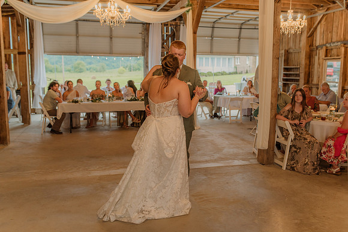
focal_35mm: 35
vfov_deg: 37.8
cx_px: 174
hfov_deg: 54.5
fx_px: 338
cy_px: 116
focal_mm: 35
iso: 640
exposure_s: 1/200
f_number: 2.5
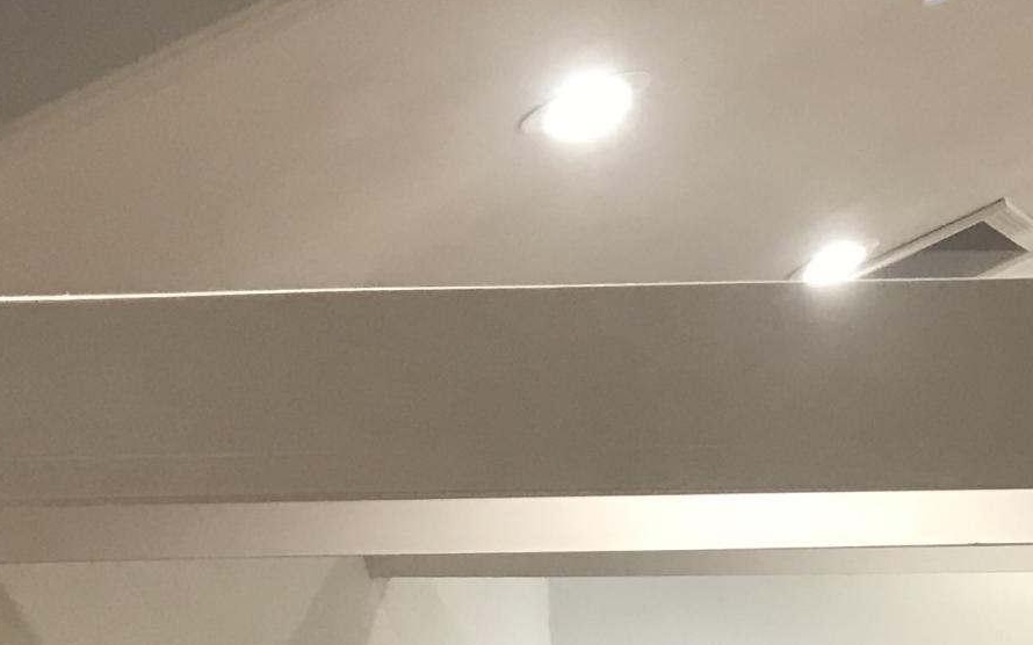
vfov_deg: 12.2
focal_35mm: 100
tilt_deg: -8.2
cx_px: 1270
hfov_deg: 19.5
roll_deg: +0.6
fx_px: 2815
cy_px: 1093
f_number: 1.8
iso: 40
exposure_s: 1/20
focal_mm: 3.99
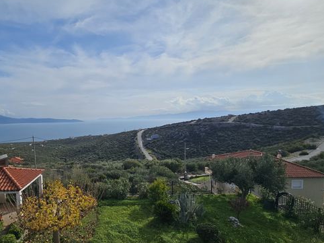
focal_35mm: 19
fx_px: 178
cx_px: 106
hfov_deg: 81.6
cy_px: 136
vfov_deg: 68.4
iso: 50
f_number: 2.2
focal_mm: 2.2
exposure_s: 1/6151
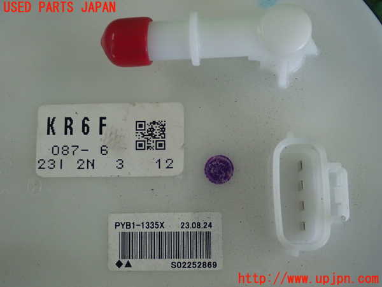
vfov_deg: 27.5
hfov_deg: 36.2
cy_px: 144
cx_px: 191
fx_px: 585
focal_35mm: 53
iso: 640
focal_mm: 9.61
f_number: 3.4
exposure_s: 1/200
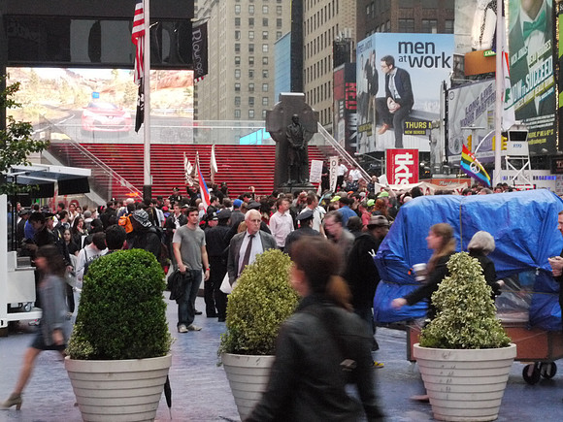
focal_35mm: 90
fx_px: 1464
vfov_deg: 16.4
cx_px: 282
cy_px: 211
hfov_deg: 21.8
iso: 1600
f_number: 22
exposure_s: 1/25
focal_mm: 45
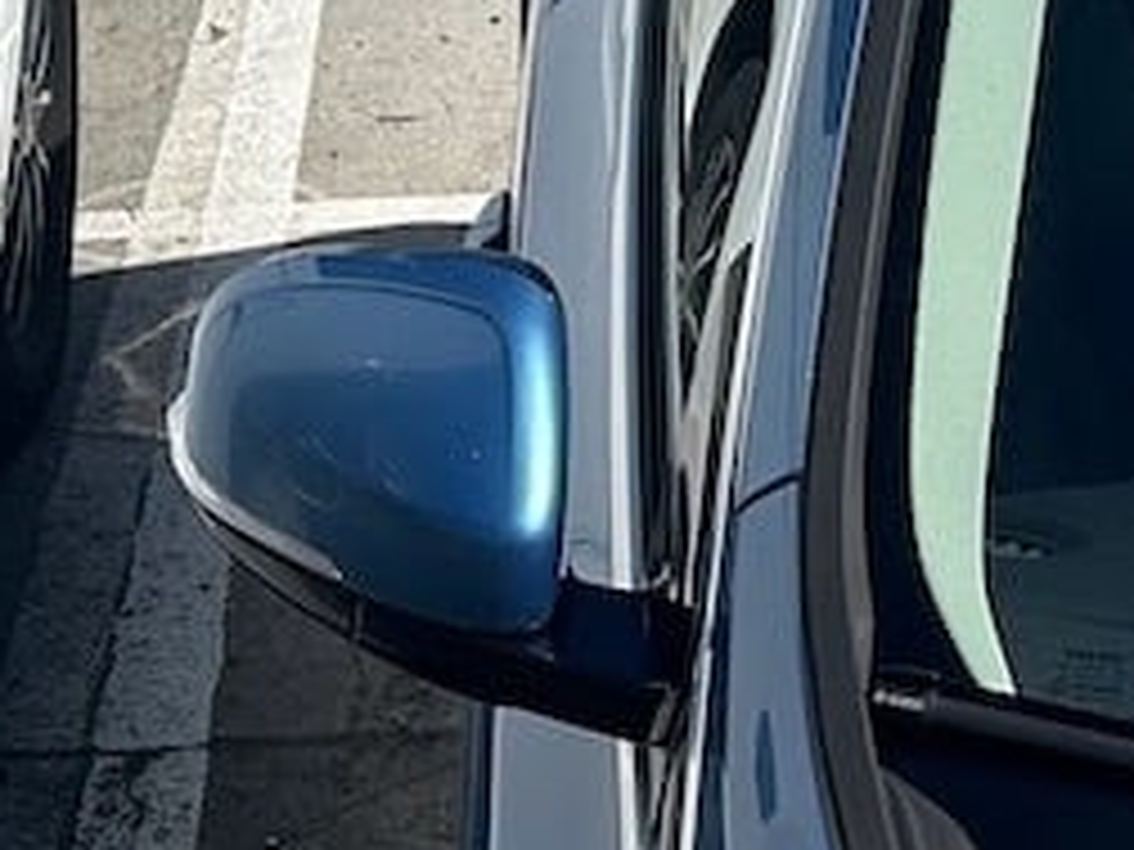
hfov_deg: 16.0
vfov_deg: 10.7
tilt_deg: -5.6
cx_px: 914
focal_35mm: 122
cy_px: -1052
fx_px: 3997
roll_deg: +0.1
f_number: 1.78
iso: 80
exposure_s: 1/7576
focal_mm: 6.86
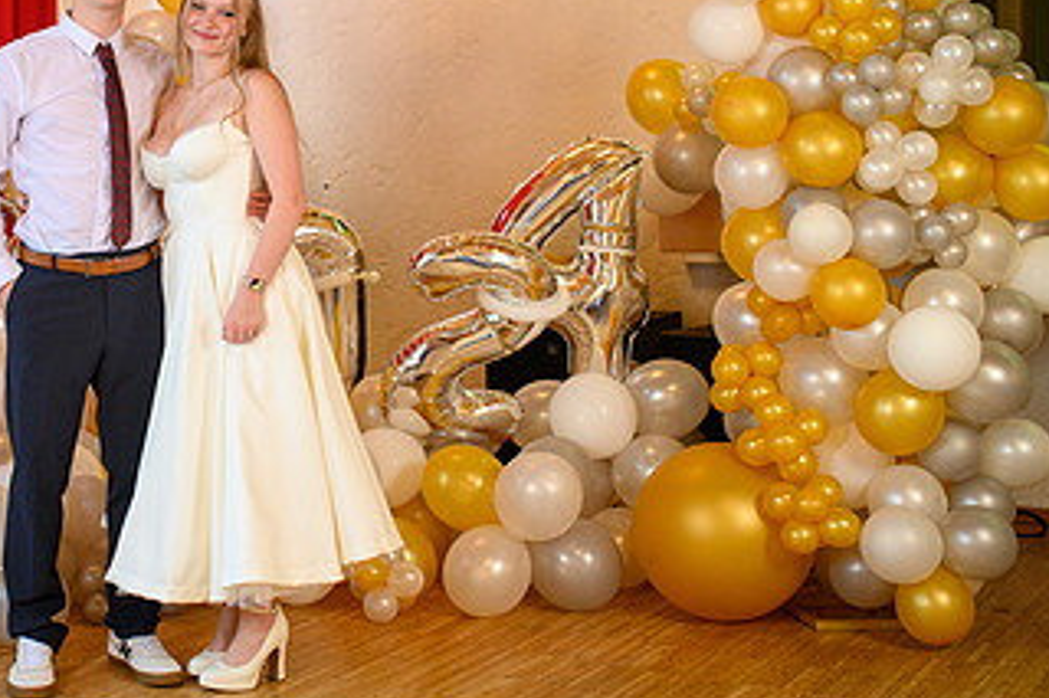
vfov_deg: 20.7
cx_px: 120
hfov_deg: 29.8
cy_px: 177
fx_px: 1893
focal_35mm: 65
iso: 1250
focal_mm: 35
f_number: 3.5
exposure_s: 1/100
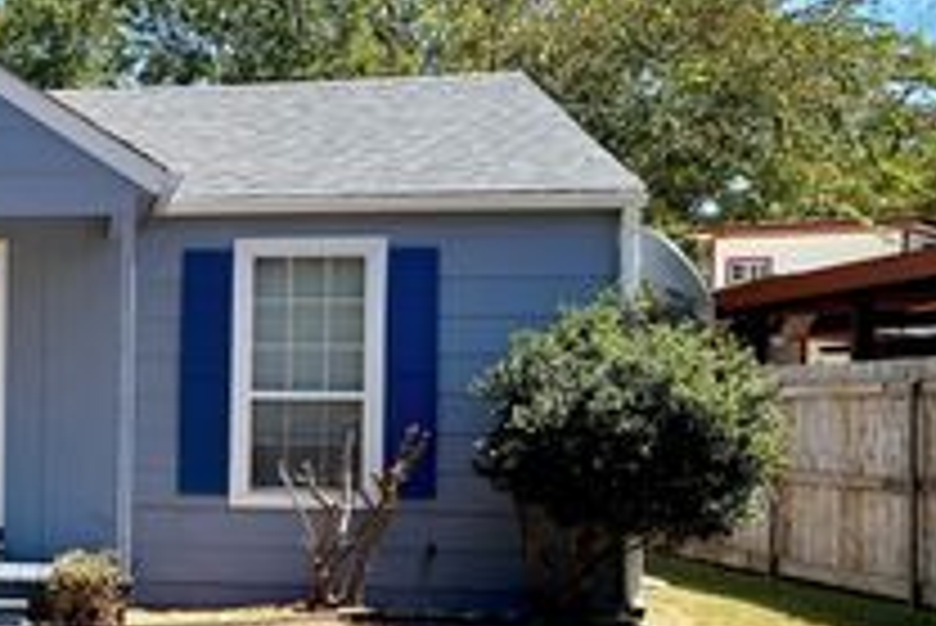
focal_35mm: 65
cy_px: 435
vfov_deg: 20.9
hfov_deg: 27.5
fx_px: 1691
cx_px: -166
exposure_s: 1/2132
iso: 32
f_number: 1.6
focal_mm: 4.2
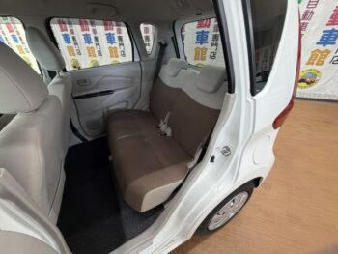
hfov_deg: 102.0
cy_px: 127
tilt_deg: -31.6
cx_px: 169
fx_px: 137
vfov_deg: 85.7
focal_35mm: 14
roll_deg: +0.8
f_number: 2.2
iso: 250
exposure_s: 1/100
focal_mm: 2.22
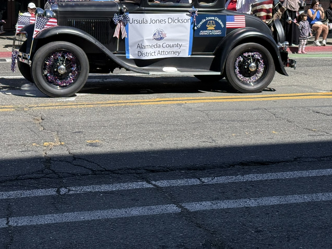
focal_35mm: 76
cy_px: 52
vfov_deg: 19.2
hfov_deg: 25.6
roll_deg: -0.8
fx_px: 729
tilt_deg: -5.0
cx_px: 125
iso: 64
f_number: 1.78
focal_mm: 6.76
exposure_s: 1/3378
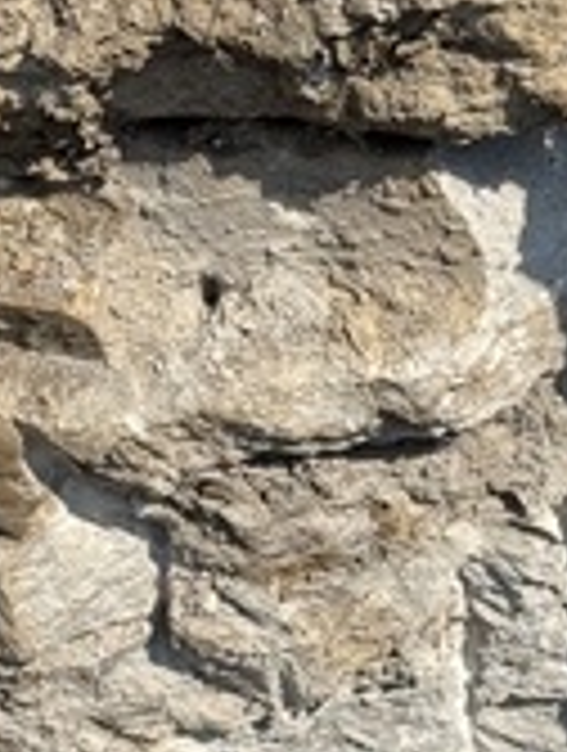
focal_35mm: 172
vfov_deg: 11.4
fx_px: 3742
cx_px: 657
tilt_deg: -59.4
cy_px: 594
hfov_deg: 8.6
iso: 64
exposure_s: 1/3425
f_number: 1.78
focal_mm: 6.76
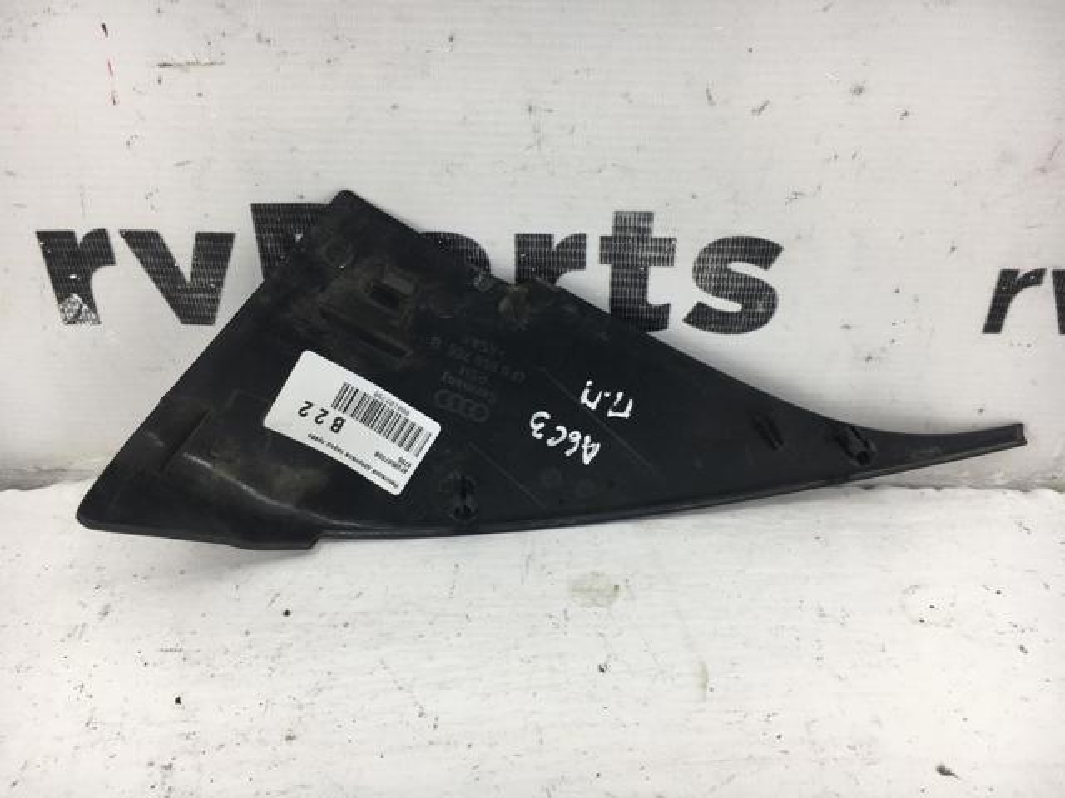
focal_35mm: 29
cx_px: 532
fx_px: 892
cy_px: 399
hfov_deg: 61.7
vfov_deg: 48.2
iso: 25
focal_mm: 4.15
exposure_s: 1/50
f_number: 2.2
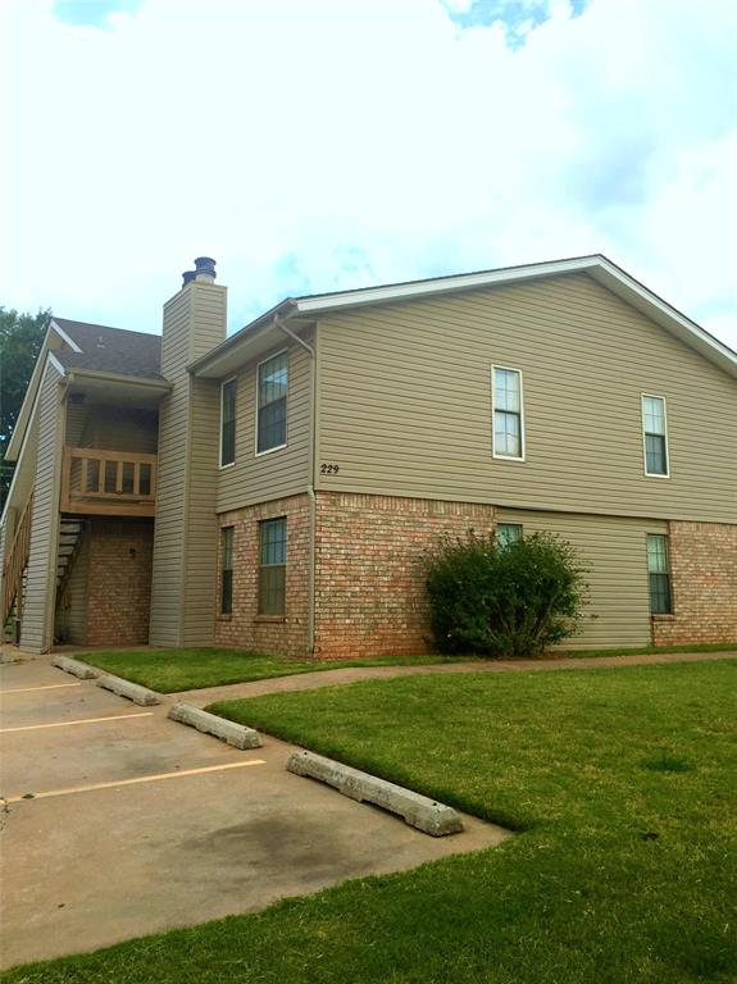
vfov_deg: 61.7
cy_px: 492
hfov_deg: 48.2
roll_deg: +0.6
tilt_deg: +9.1
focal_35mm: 29
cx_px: 368
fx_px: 824
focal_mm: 4.15
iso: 32
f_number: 2.2
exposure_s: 1/659
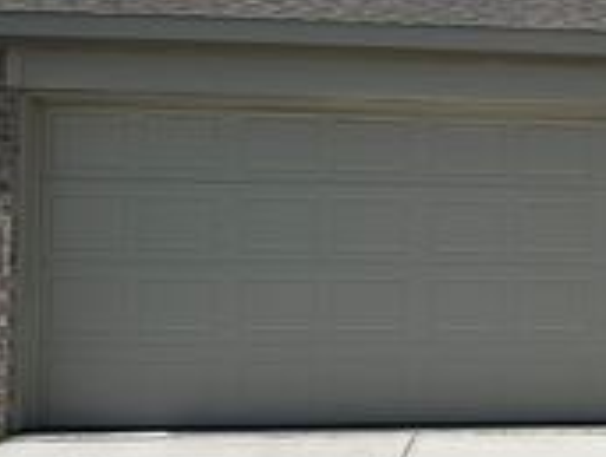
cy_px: 267
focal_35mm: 70
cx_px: 684
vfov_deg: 21.1
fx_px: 1228
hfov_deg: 25.5
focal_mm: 6.86
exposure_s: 1/9709
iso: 80
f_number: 1.78
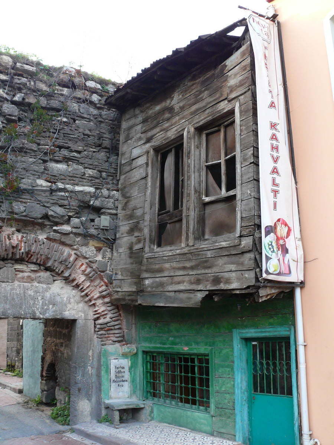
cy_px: 222
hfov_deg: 40.7
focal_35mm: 35
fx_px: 450
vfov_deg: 52.6
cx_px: 167
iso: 200
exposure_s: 1/40
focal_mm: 7.4
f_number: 5.6
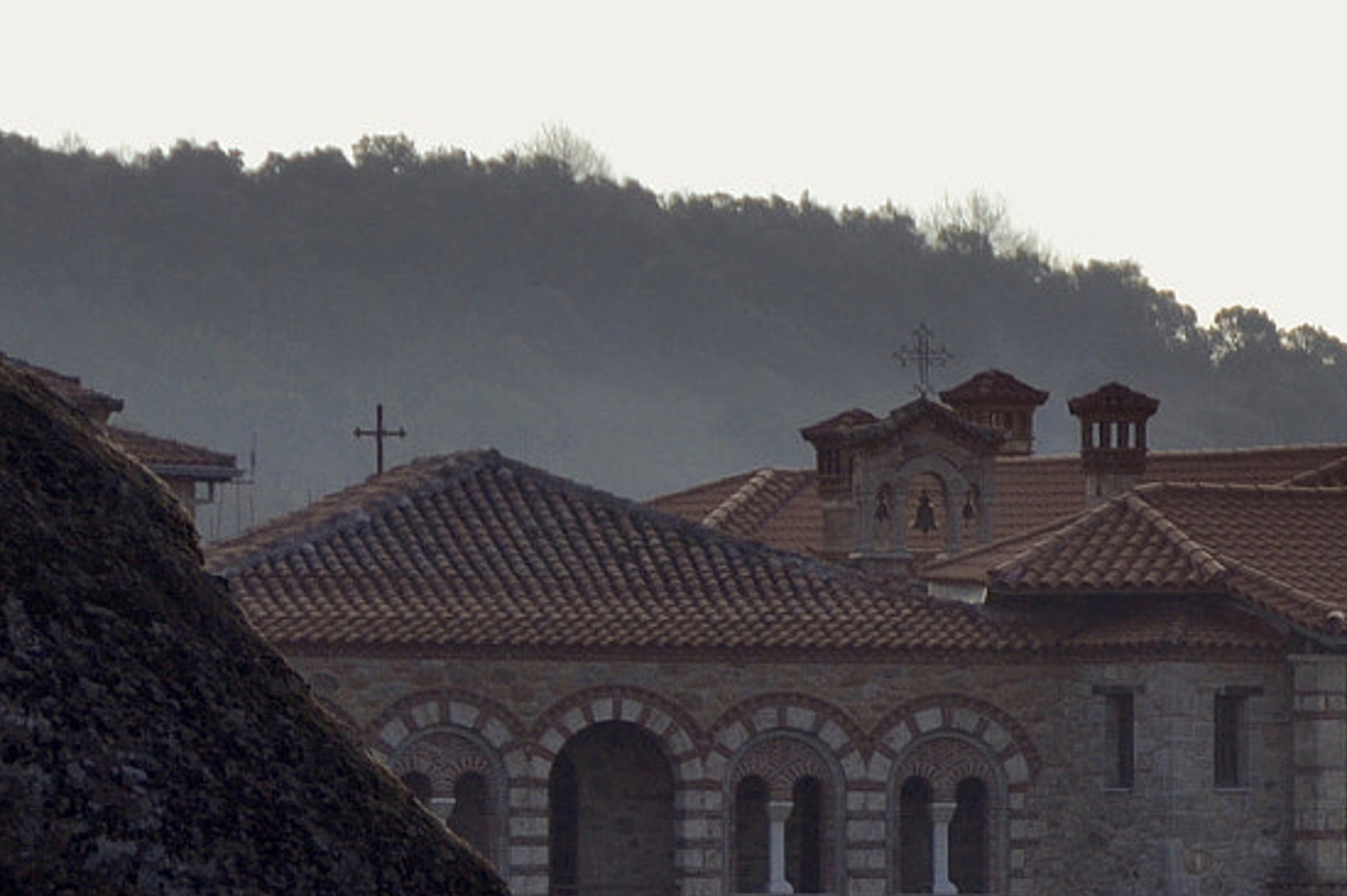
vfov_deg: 2.1
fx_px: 24492
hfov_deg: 3.1
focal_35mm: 655
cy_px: 1168
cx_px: 1636
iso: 200
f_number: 9
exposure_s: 1/400
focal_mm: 150
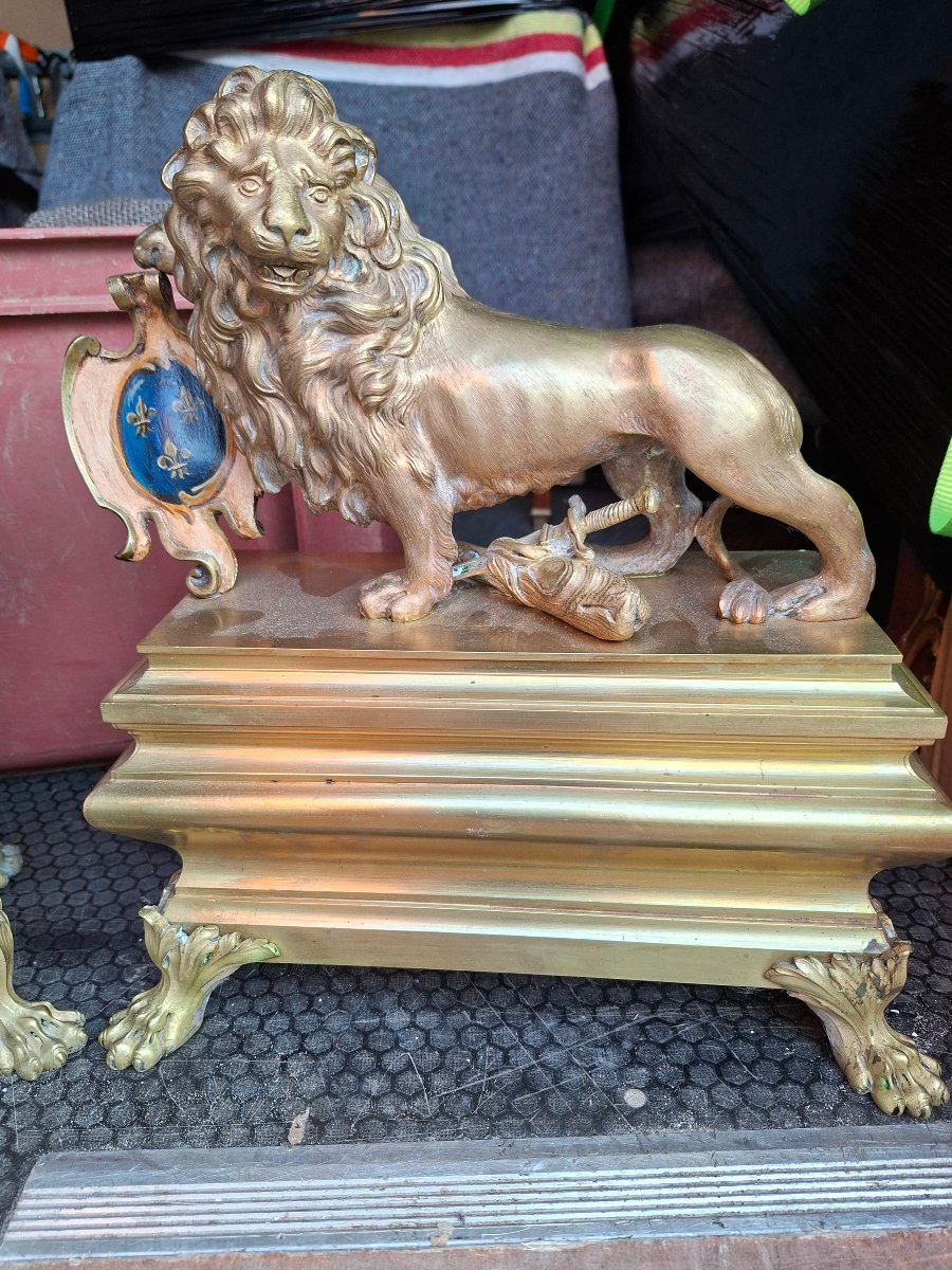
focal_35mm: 23
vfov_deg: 73.9
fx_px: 843
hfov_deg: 58.9
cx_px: 476
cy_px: 635
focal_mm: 5.54
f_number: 1.8
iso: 125
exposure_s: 1/100
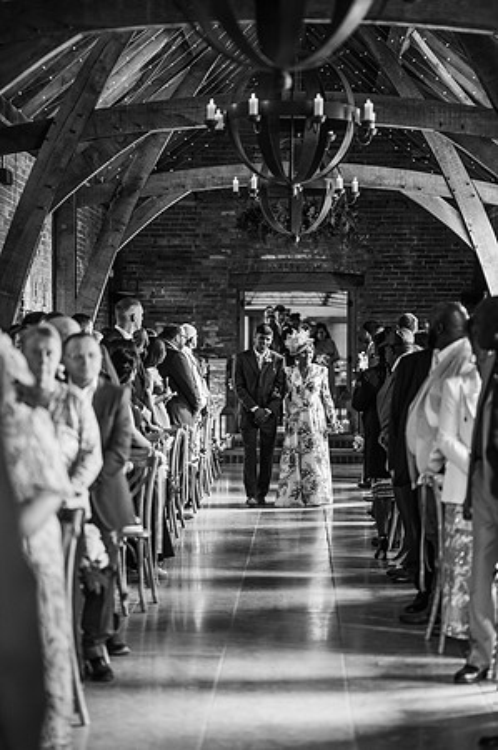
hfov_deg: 16.0
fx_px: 1768
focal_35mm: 85
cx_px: 249
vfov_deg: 23.9
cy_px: 375
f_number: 1.8
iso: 720
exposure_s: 1/200
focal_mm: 85
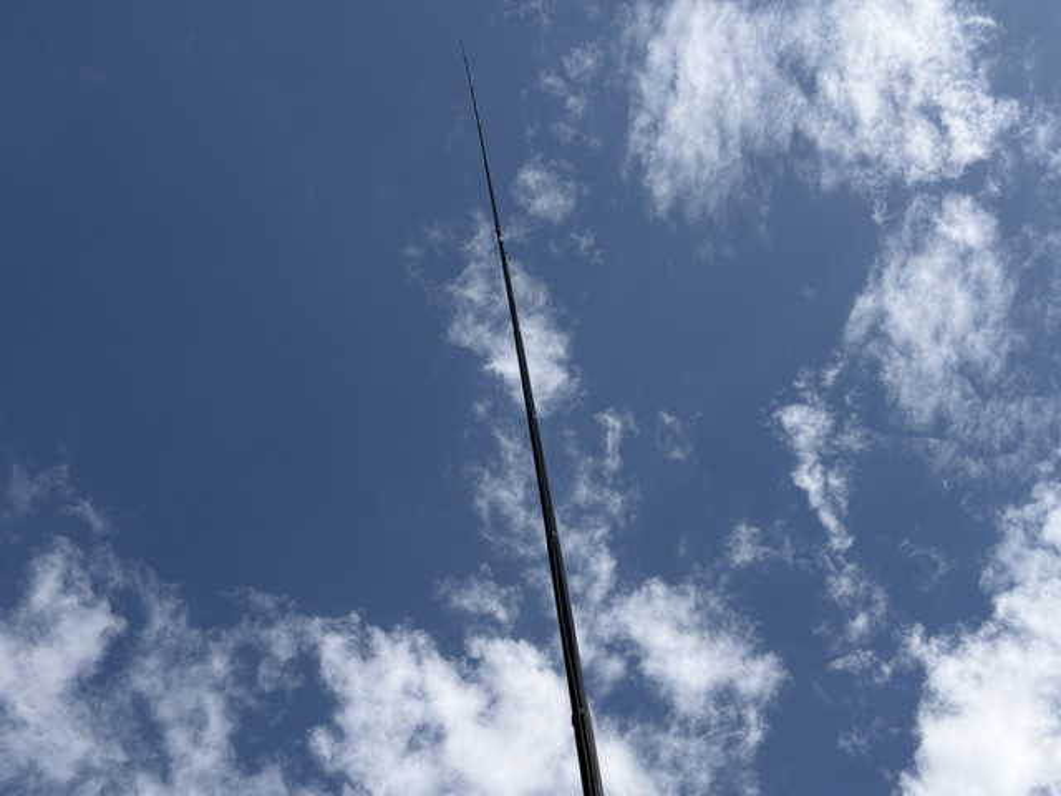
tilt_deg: +73.8
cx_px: 530
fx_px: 1471
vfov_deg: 30.3
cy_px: 398
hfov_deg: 39.7
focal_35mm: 48
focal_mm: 6.76
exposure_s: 1/6536
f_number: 1.78
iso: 64
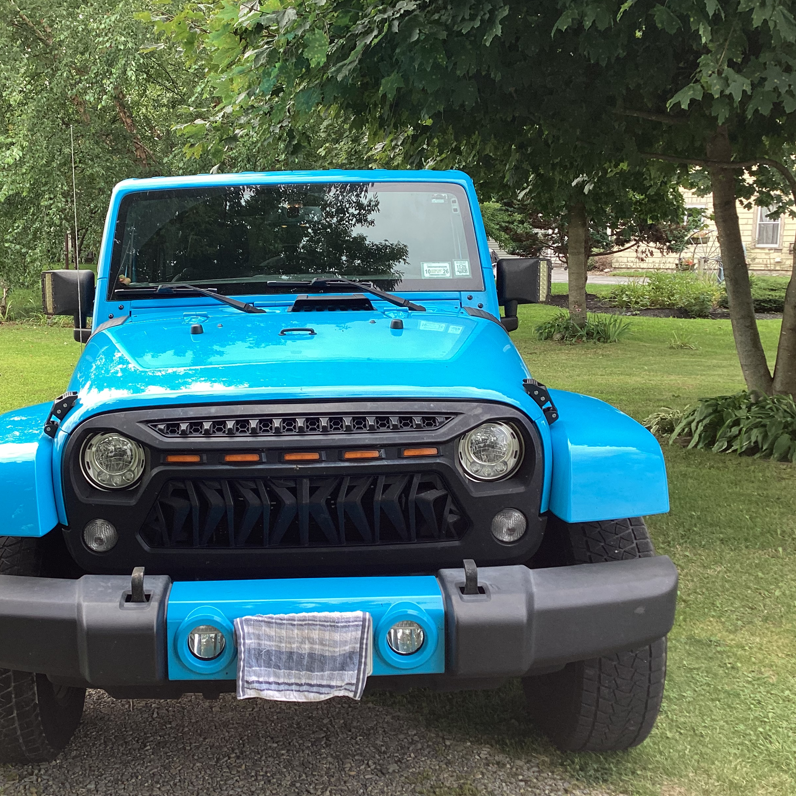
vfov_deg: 44.9
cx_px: 287
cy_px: 394
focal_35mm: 37
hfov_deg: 44.5
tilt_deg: -9.3
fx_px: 963
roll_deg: +1.7
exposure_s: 1/198
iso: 25
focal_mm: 3.3
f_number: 2.4
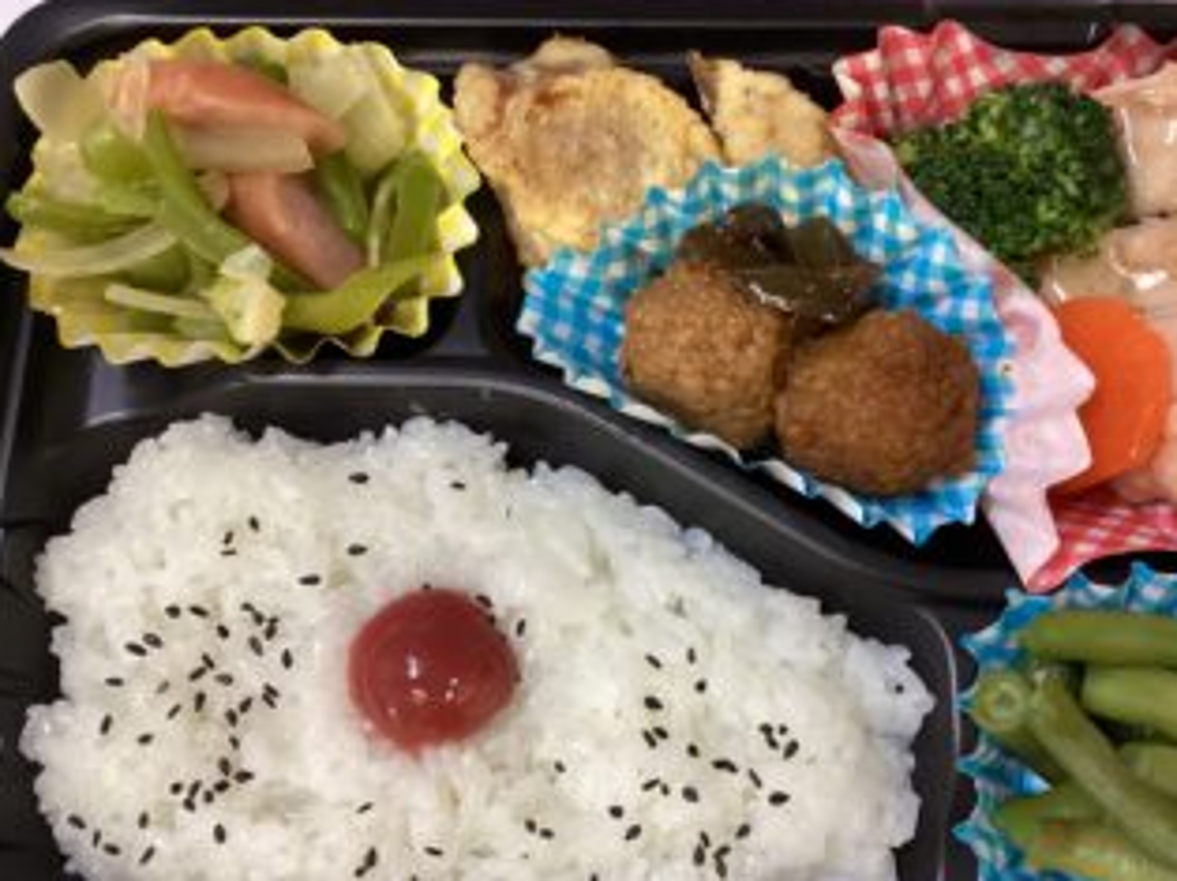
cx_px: 688
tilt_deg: -74.8
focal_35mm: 37
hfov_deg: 49.9
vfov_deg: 38.6
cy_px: 455
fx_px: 1257
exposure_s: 1/60
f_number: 2.4
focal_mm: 3.3
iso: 200
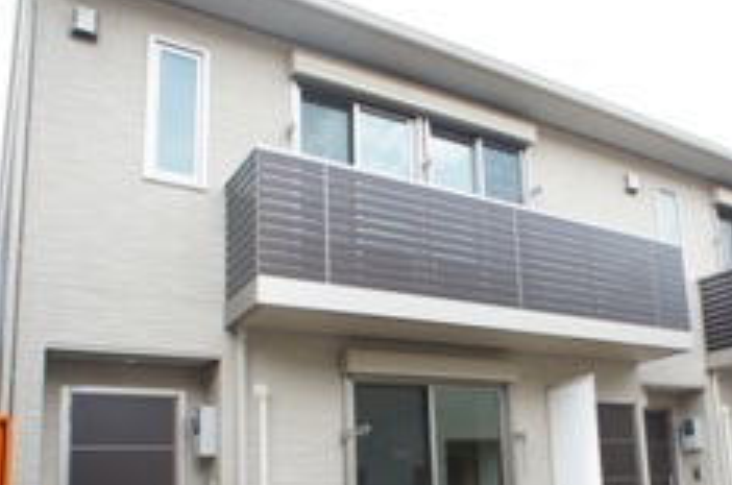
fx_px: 933
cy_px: 375
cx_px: 497
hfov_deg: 42.2
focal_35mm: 46
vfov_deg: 28.6
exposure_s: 1/125
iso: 200
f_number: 6.3
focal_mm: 16
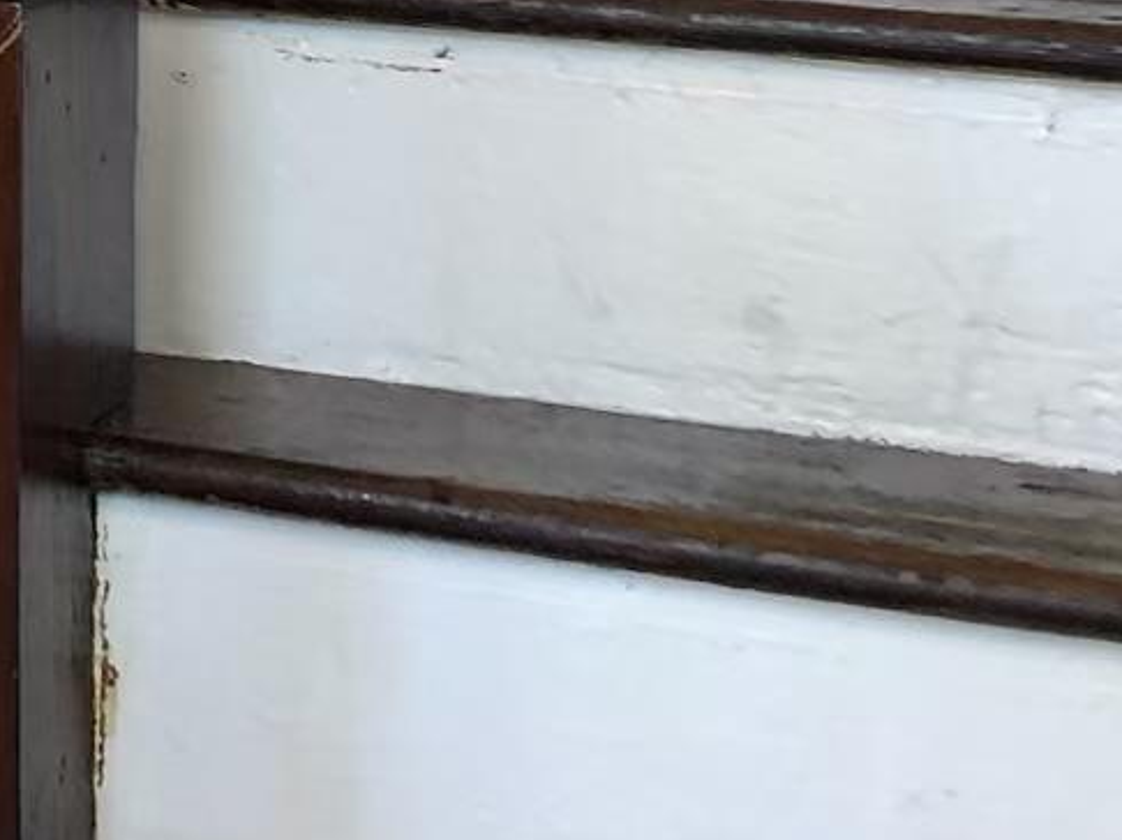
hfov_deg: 14.1
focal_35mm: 118
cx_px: -1092
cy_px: -835
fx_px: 3823
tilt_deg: +7.7
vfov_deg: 11.3
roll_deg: -1.2
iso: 40
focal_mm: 4
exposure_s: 1/24
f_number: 1.8
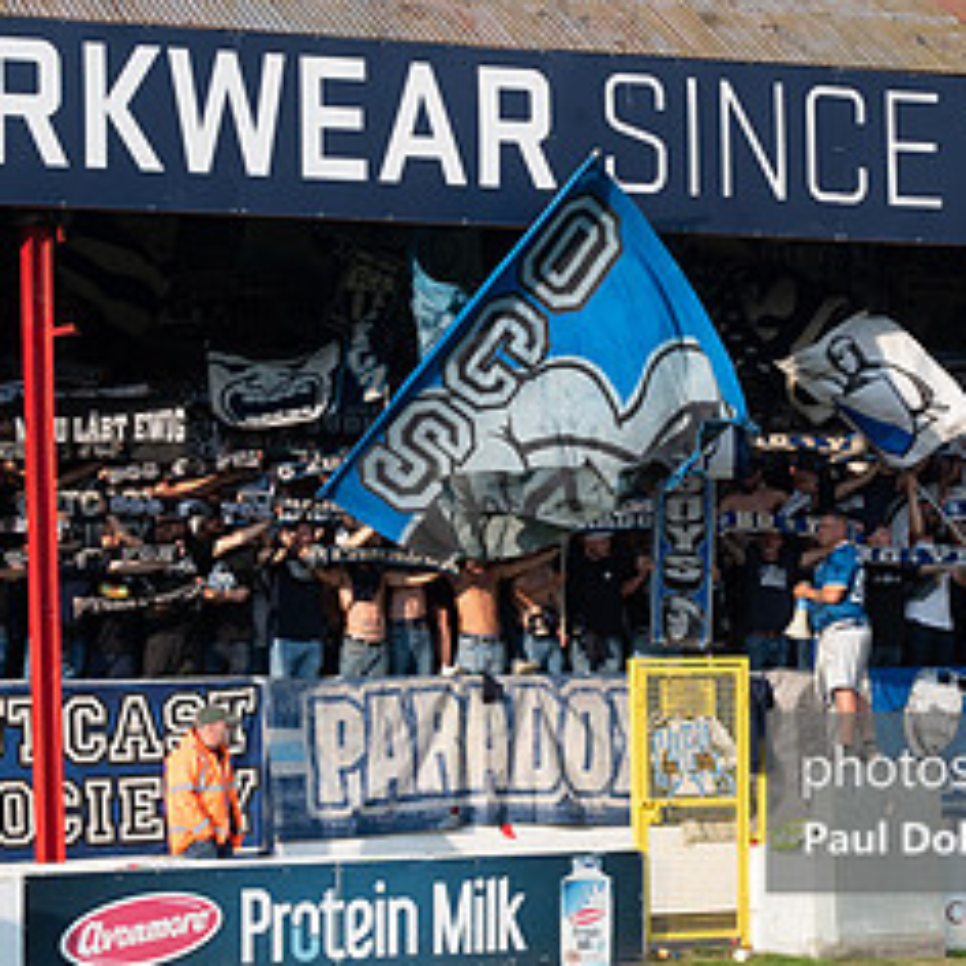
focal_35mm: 179
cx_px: 788
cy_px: 391
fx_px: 5651
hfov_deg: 9.7
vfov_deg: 9.8
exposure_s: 1/500
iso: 800
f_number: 11
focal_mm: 72
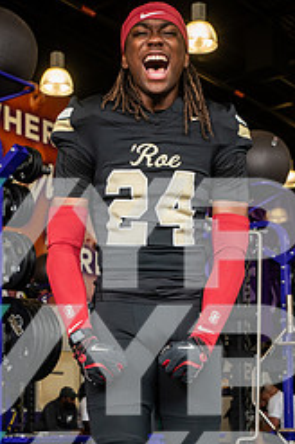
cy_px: 361
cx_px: 167
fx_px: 900
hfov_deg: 18.6
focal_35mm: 73
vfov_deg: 27.1
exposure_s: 1/250
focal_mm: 40
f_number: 5.6
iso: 500
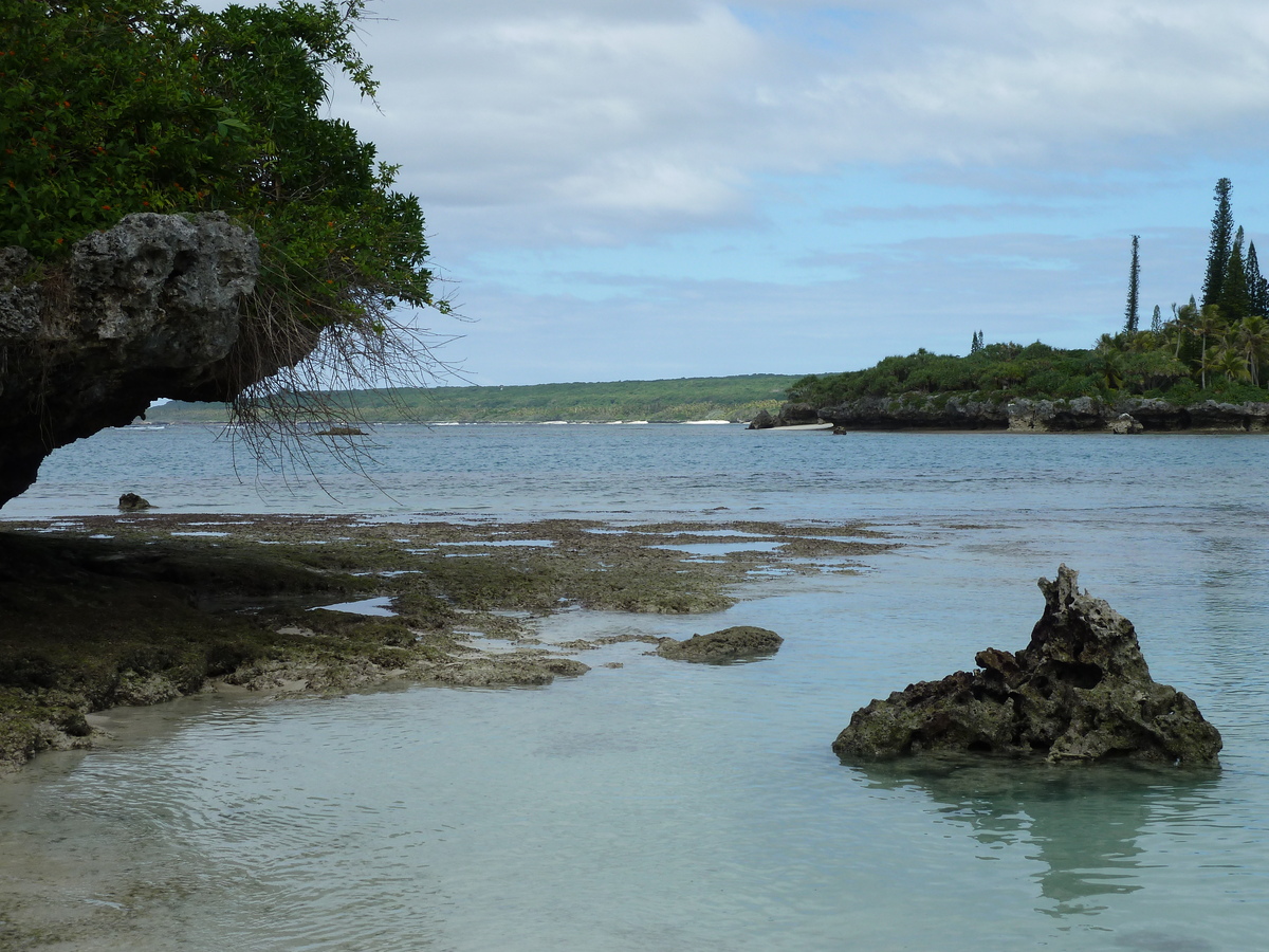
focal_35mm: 55
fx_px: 2016
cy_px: 476
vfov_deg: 26.6
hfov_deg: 34.9
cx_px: 634
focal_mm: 9.1
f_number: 5
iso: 80
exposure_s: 1/500
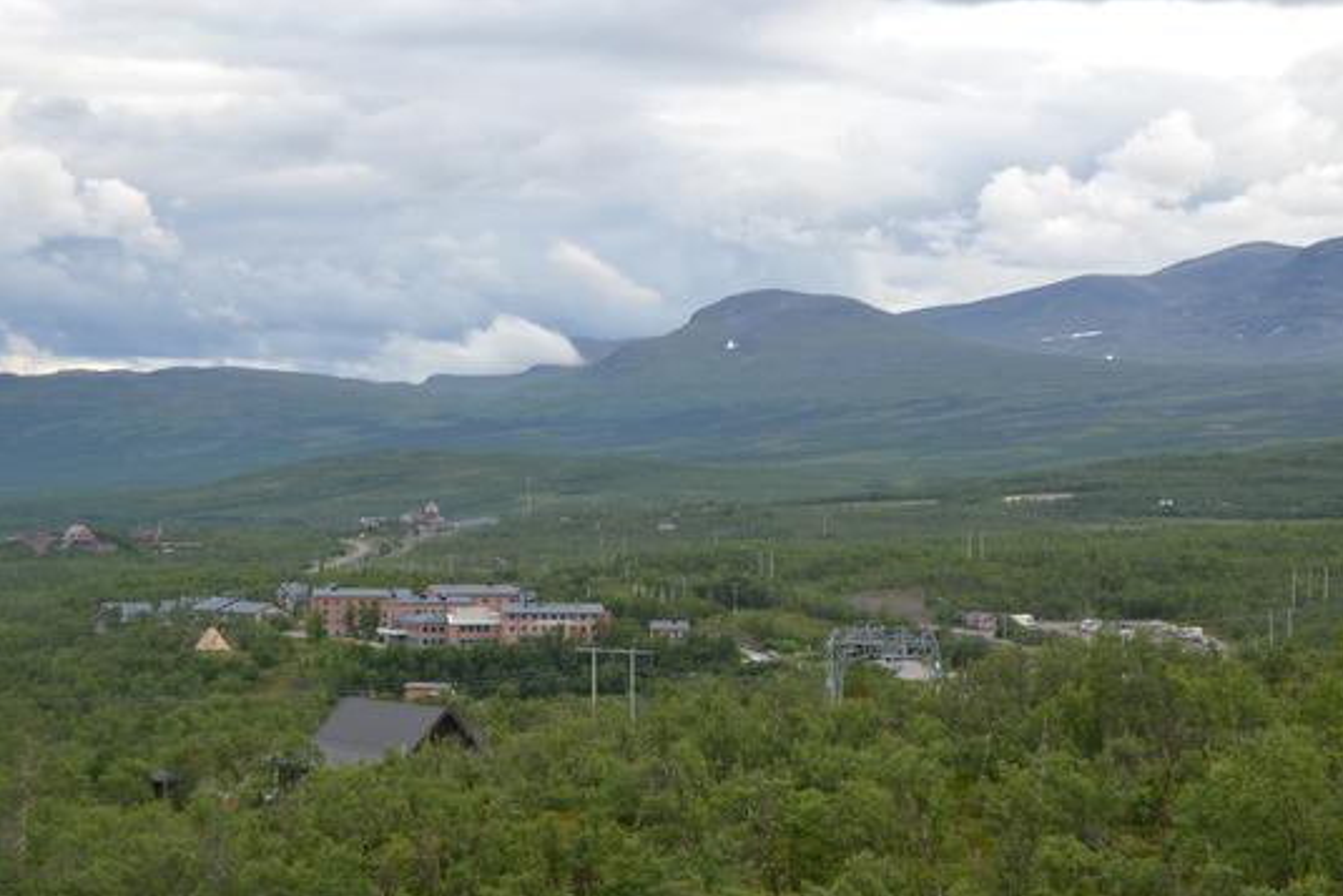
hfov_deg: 22.0
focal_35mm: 93
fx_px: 3454
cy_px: 497
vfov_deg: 14.8
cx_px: 670
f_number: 6.3
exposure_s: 1/160
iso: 100
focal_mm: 55
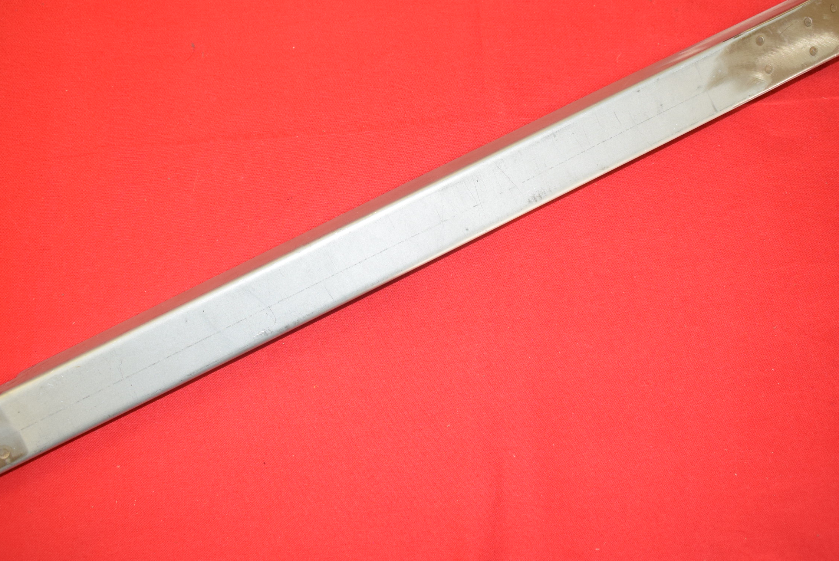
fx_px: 972
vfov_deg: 32.1
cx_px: 425
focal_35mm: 42
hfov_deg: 46.7
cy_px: 218
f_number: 5
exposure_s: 1/60
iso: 800
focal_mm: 21
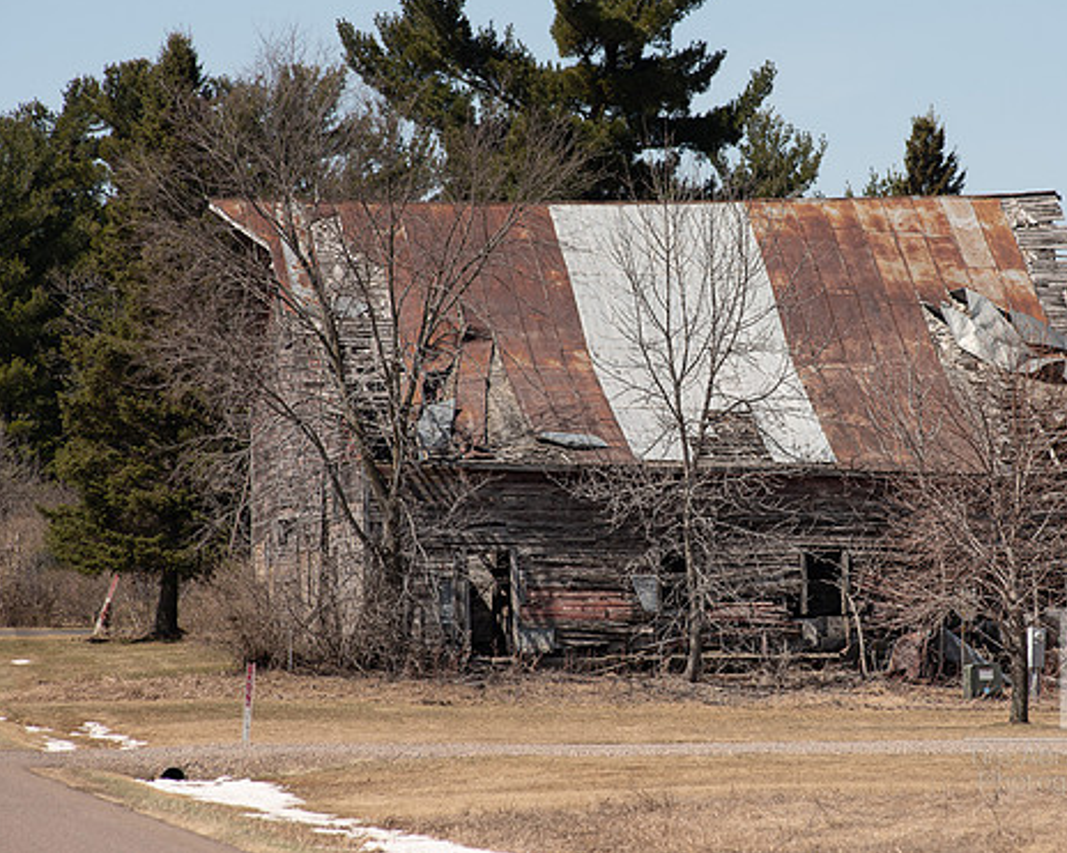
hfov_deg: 7.2
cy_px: 383
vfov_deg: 5.8
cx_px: 728
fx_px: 8493
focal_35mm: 269
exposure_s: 1/320
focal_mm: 185
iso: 100
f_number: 8
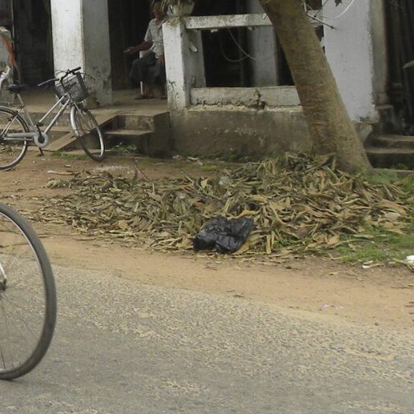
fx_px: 1191
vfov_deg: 19.2
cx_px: -187
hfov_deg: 17.9
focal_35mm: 88
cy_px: 12
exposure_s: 1/133
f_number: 4
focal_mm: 4.6
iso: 64
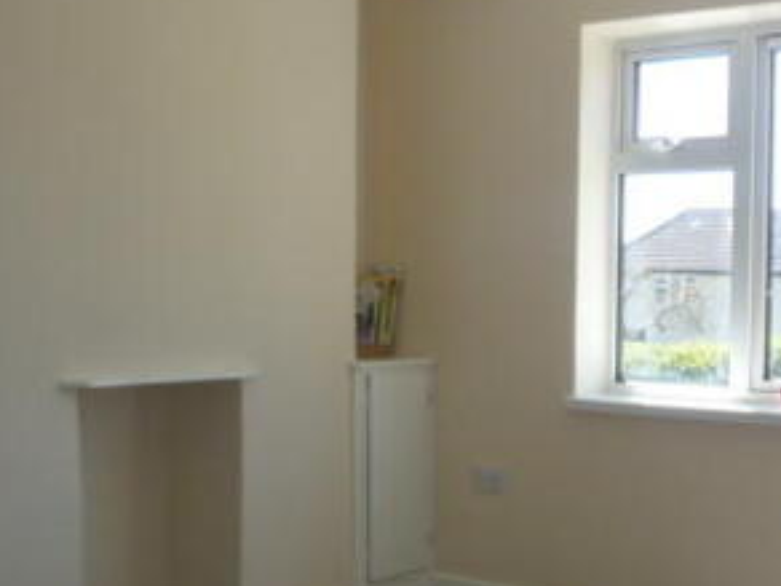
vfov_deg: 26.0
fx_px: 1263
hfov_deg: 33.0
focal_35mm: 56
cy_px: 352
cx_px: 662
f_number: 2.8
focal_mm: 5
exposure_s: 1/250
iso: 100
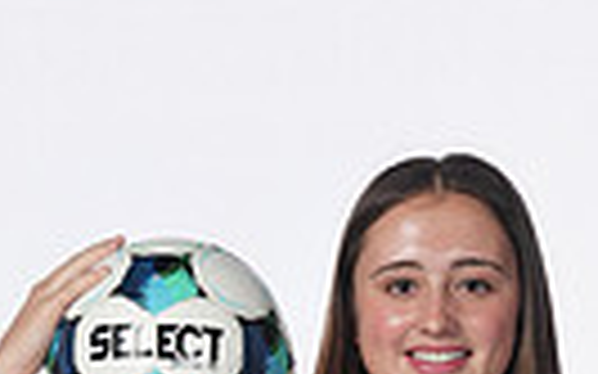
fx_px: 2802
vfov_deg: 7.0
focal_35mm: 172
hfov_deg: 12.2
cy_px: 991
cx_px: 360
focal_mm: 50
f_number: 8
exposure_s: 1/250
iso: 800
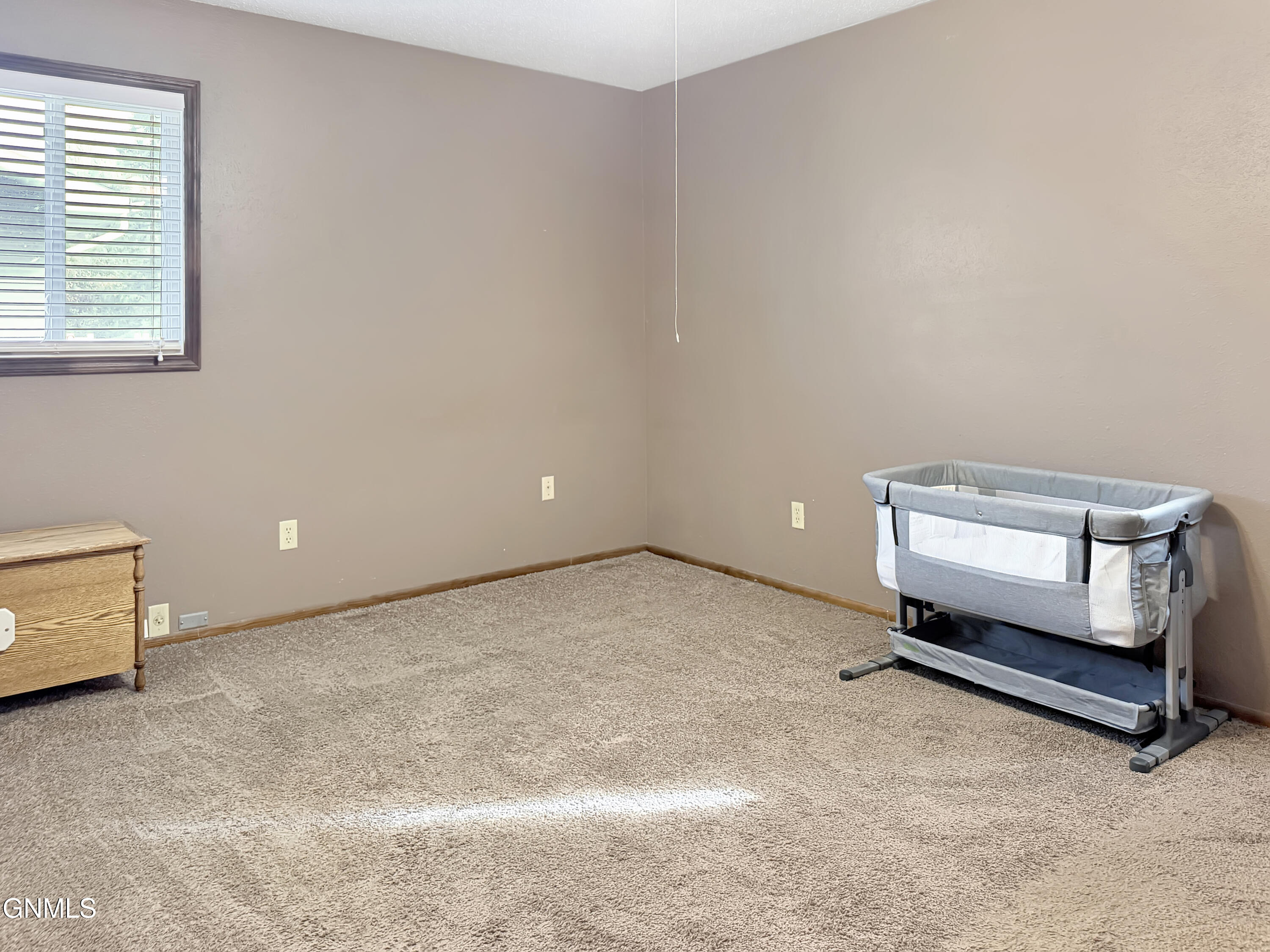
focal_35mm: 24
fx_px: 881
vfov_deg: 56.8
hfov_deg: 71.6
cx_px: 635
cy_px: 476
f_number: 1.78
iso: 500
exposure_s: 1/60
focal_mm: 6.76
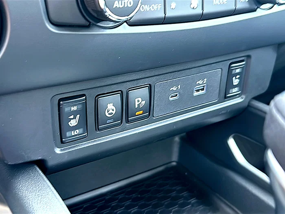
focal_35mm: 36
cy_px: 107
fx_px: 296
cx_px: 142
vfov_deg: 39.7
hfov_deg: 51.4
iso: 250
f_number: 1.78
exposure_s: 1/43
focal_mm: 6.86
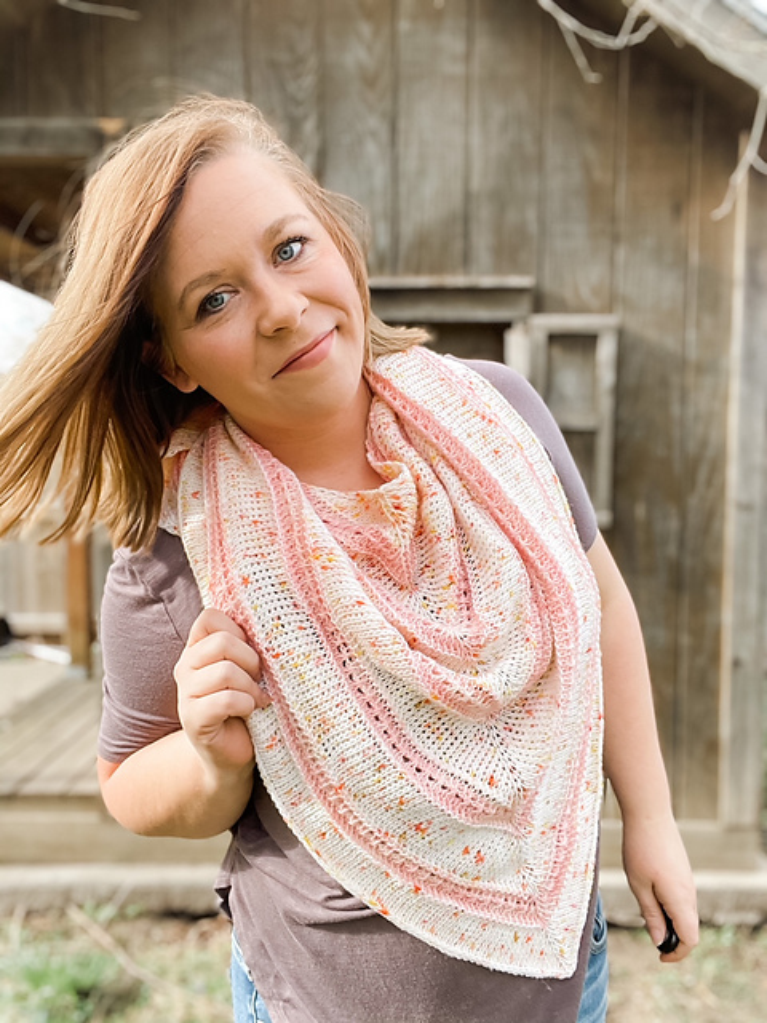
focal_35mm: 30
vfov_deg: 60.0
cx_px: 384
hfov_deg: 46.8
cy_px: 512
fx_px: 886
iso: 25
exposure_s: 1/120
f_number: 2.2
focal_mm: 2.71
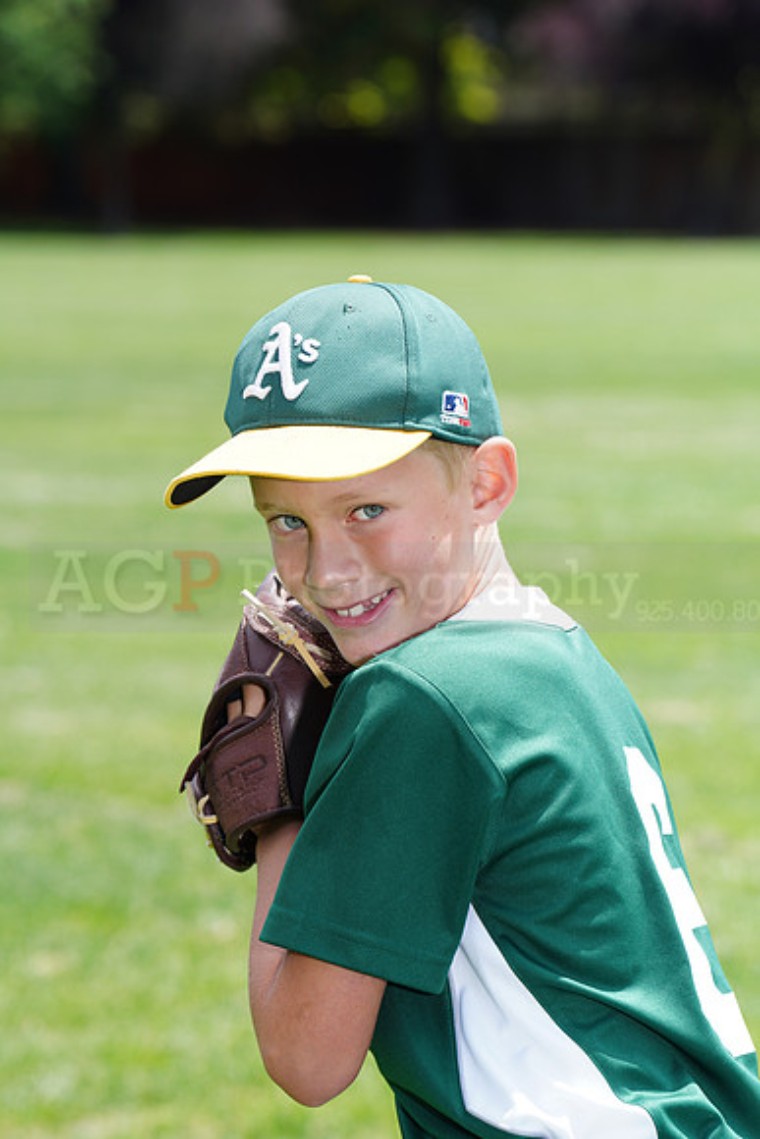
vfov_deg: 10.3
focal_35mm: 200
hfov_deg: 6.9
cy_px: 570
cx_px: 380
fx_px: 6329
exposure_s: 1/200
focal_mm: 200
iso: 200
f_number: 9
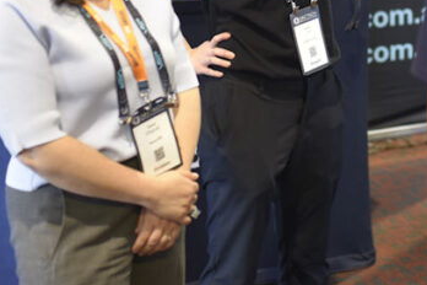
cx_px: 411
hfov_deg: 19.3
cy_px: 18
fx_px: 1222
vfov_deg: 13.2
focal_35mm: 103
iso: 800
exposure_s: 1/60
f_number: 1.6
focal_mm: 35
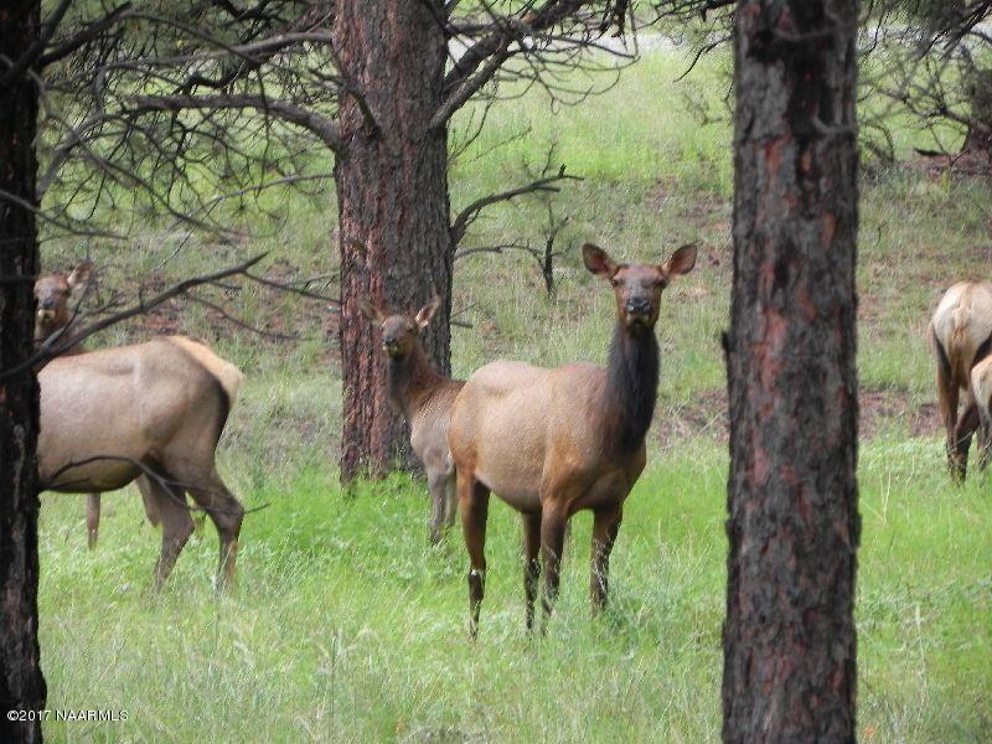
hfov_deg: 5.9
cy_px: 372
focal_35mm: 337
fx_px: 9657
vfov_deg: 4.4
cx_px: 496
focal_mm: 59.9
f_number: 5
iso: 160
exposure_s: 1/143
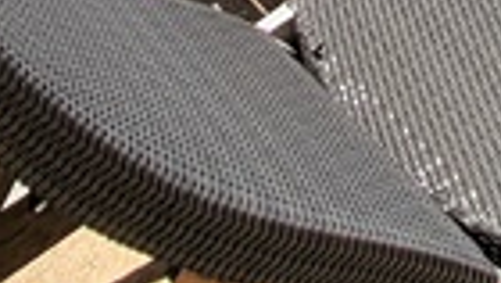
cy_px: -964
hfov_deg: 18.0
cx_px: 827
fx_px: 1343
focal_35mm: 101
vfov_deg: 7.2
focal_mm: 2.2
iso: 50
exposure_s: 1/2216
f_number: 2.2
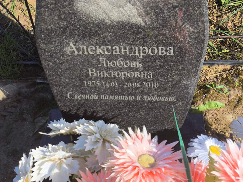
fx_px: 351
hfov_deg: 38.2
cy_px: 91
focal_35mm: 50
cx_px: 122
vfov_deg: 29.1
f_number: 1.7
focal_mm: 4.71
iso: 50
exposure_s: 1/1474
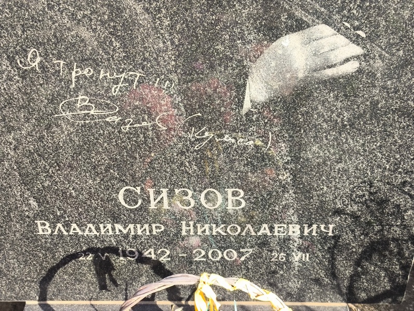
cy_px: 156
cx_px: 207
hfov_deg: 38.2
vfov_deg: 29.1
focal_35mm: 50
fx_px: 598
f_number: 1.7
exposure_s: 1/292
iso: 50
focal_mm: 4.71
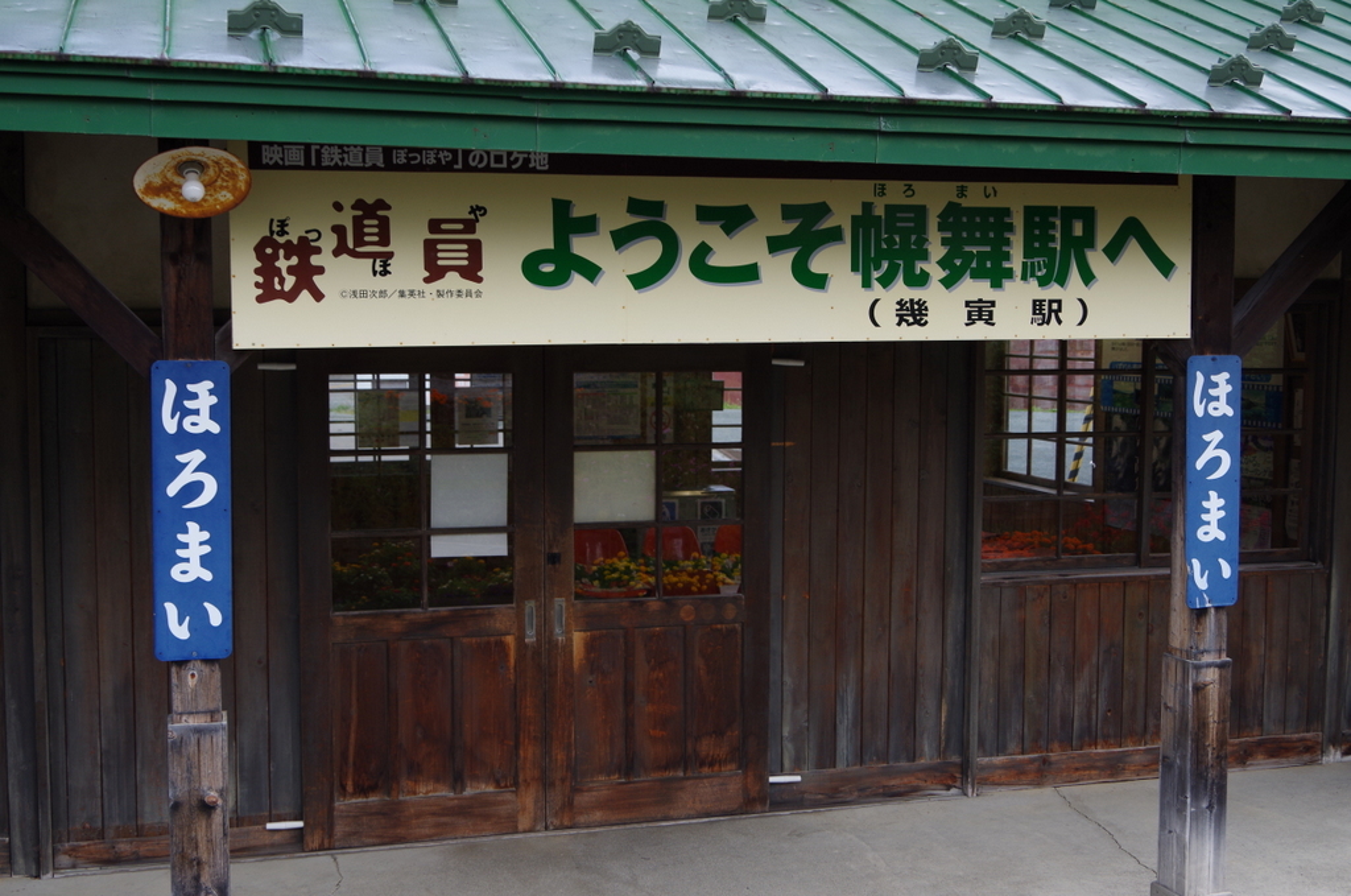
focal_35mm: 42
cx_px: 676
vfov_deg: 31.8
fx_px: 1573
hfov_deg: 46.5
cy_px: 448
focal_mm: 28
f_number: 6.3
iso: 200
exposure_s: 1/60
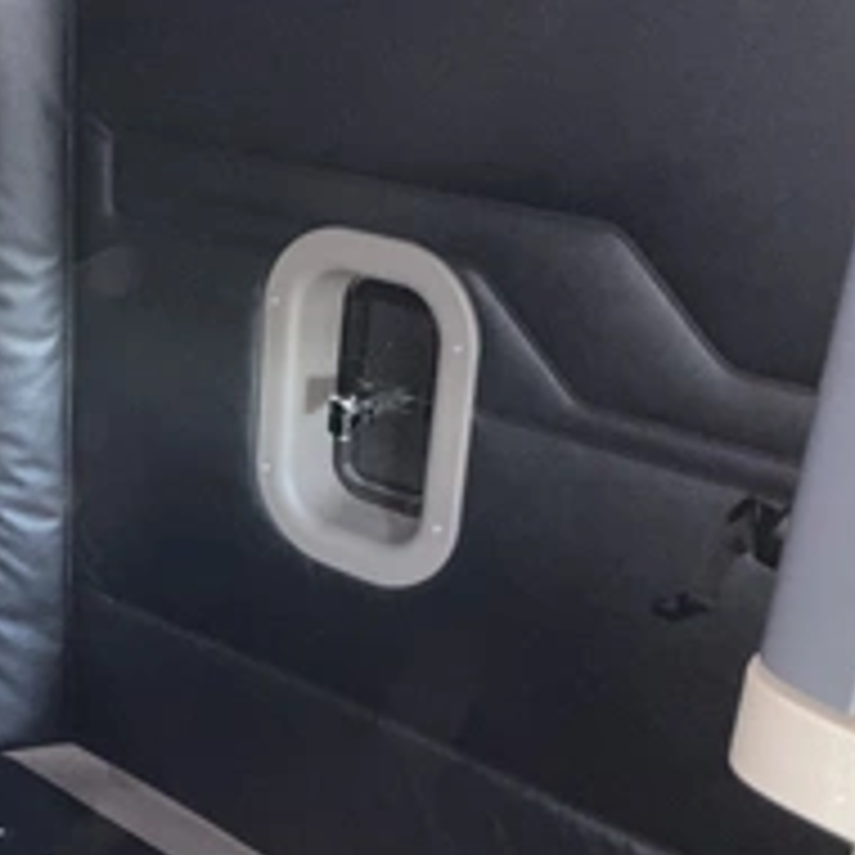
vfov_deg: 31.6
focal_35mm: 54
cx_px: 162
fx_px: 1509
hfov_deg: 30.8
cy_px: 477
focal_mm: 3
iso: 125
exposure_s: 1/16
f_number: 1.8
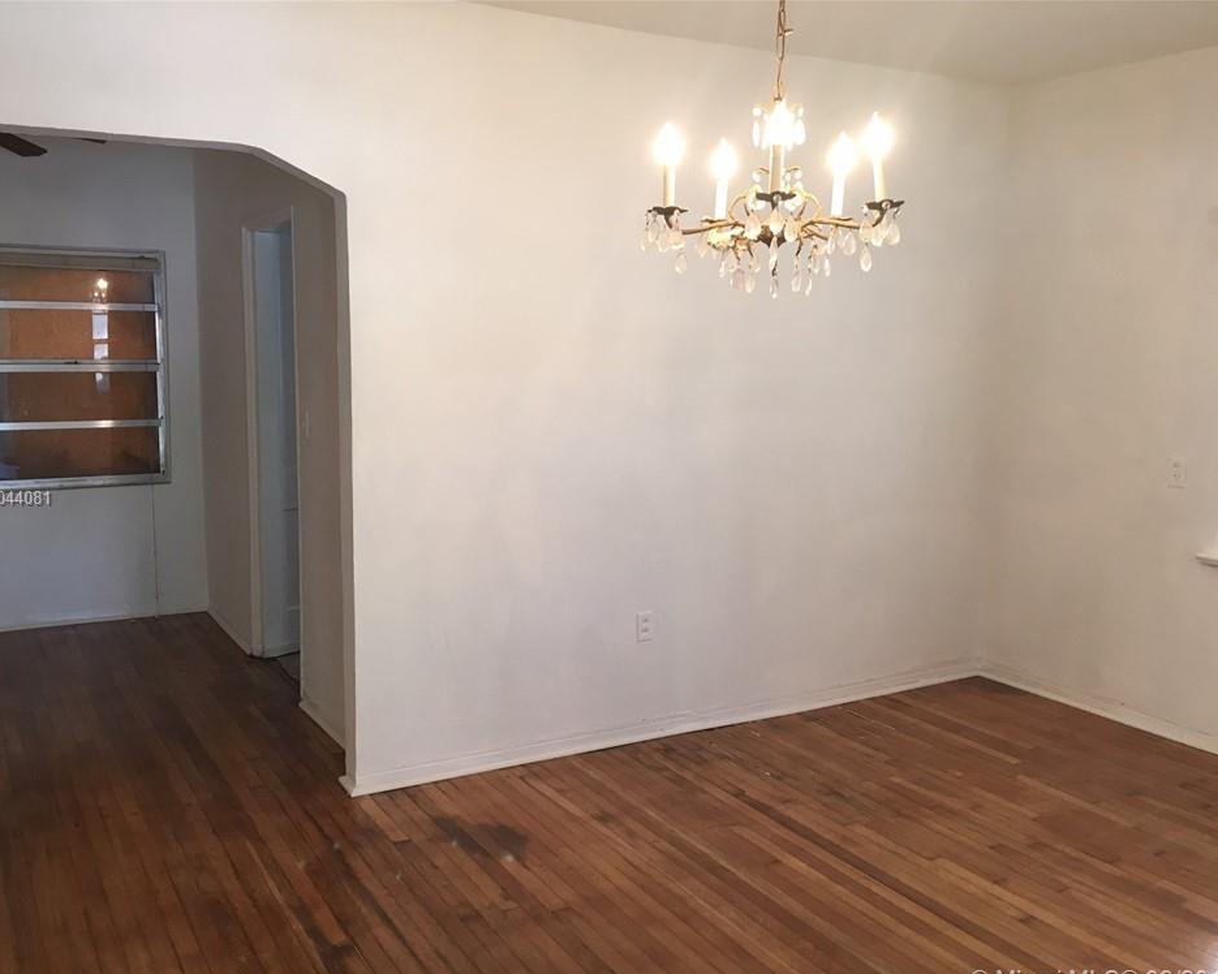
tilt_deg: -8.7
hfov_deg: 57.2
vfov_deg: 47.1
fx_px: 1117
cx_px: 582
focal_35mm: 31
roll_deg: -1.6
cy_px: 499
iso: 64
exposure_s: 1/30
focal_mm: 4.15
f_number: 2.2
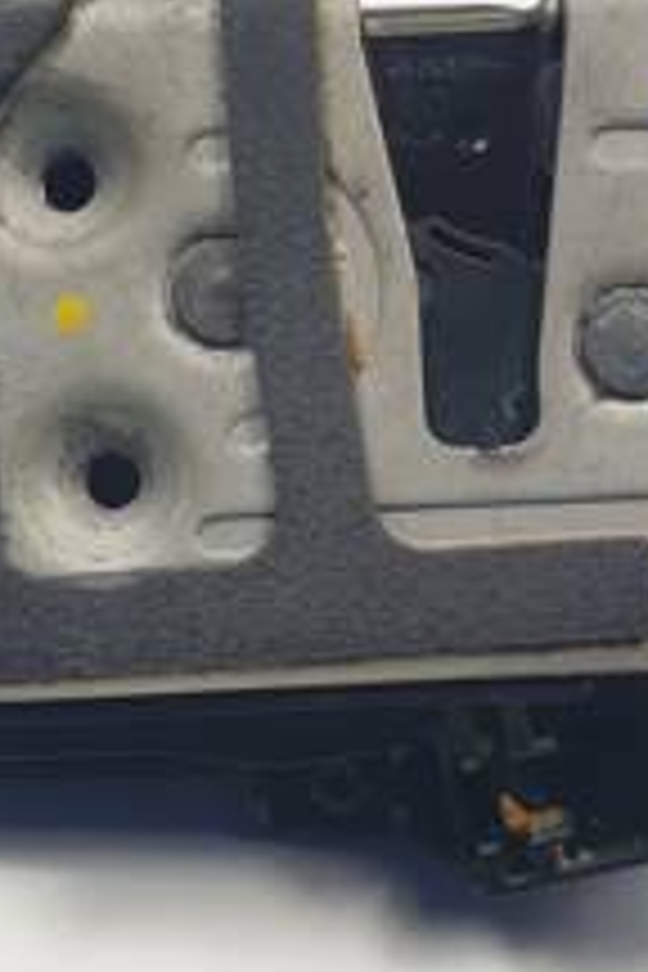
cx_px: 382
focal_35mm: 50
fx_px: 1350
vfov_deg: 39.4
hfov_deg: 26.9
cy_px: 382
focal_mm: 4.3
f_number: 2.4
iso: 50
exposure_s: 1/164
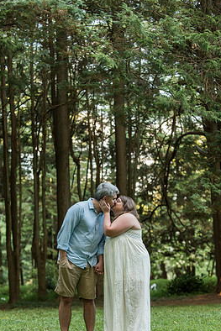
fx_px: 736
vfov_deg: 25.3
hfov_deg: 17.1
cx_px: 104
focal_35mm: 80
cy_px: 186
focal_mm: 70
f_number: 2.8
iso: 800
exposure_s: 1/250
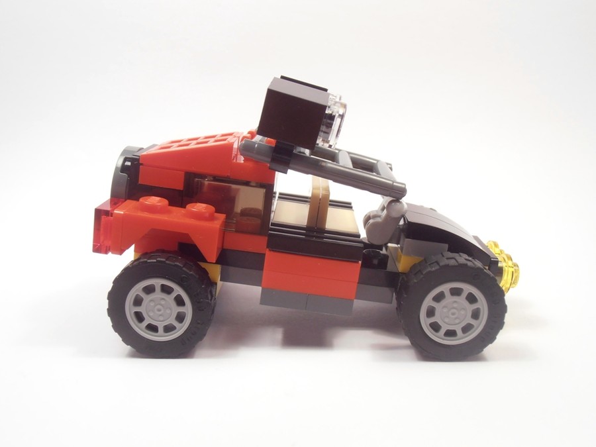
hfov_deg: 50.1
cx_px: 298
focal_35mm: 37
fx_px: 637
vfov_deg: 38.7
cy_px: 224
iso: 80
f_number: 3.9
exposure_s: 1/40
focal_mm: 6.61
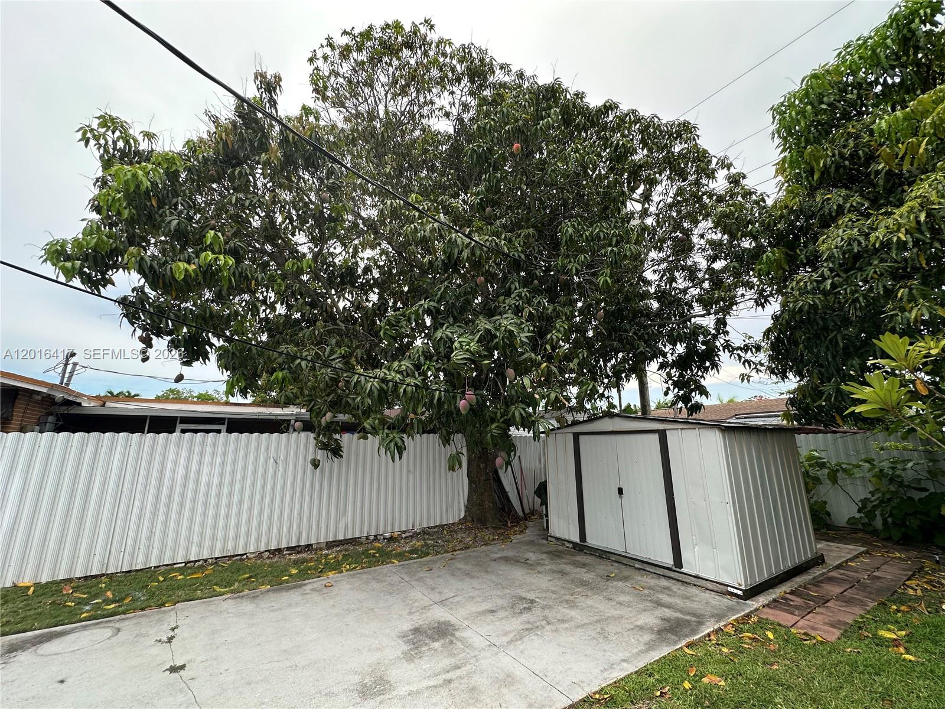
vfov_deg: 85.7
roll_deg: +0.3
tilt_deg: +14.3
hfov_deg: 102.1
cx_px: 472
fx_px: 382
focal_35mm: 14
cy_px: 354
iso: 40
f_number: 2.2
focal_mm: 2.22
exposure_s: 1/275
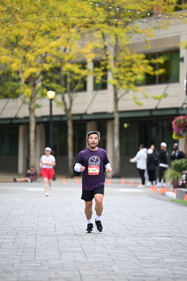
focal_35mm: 200
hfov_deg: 6.9
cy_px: 140
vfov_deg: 10.3
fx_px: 1557
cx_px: 94
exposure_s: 1/2000
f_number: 2.8
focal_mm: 200
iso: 640
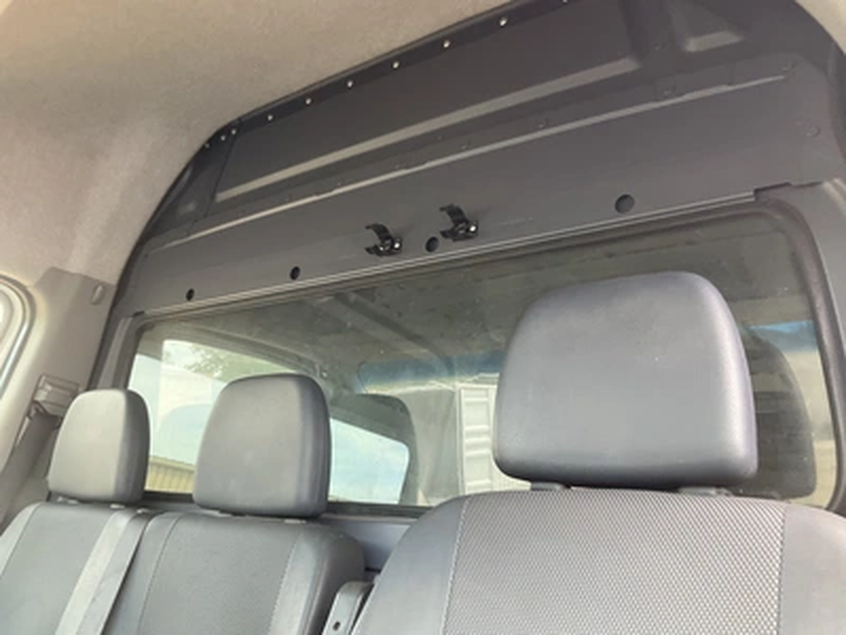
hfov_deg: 61.7
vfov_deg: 48.2
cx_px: 423
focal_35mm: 29
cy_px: 318
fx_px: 709
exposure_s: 1/106
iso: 64
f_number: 1.8
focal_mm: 3
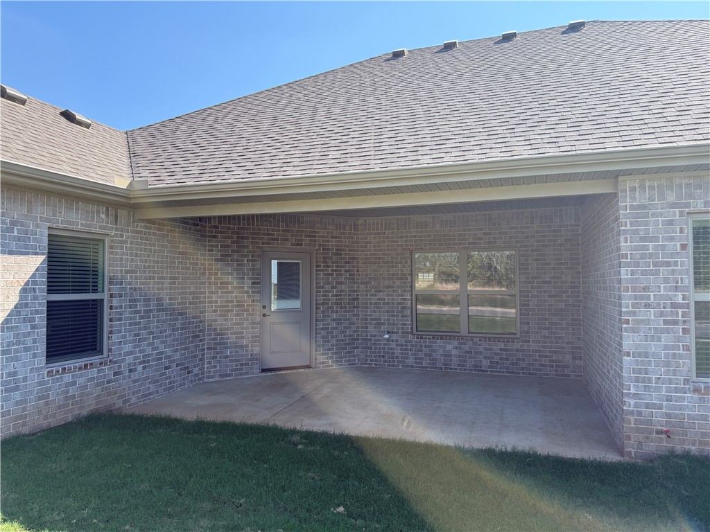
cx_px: 355
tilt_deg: +2.1
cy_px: 266
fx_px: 492
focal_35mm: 24
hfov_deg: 71.6
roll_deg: +0.5
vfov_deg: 56.8
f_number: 1.78
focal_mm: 6.76
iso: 100
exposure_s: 1/2169
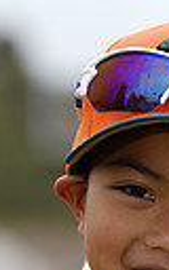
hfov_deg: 1.5
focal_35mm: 854
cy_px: 443
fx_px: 6293
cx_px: 166
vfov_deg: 2.5
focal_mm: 185
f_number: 5.6
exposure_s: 1/250
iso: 50
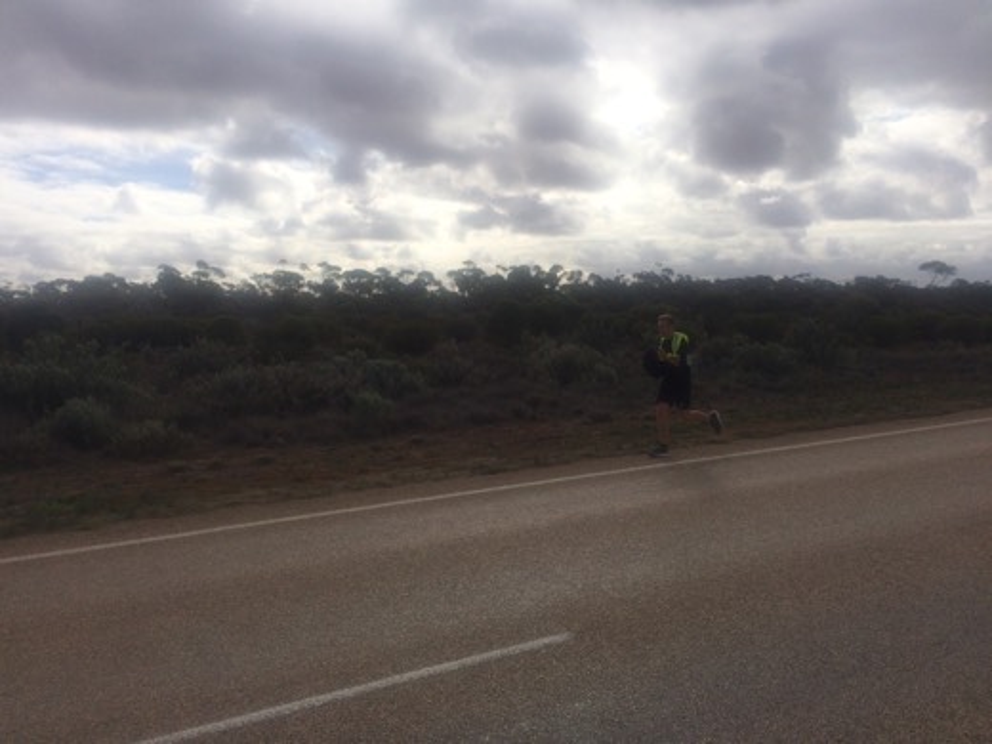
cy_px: 372
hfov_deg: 61.7
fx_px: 831
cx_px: 496
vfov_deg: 48.2
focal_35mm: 29
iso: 32
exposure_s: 1/4566
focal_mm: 4.15
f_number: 2.2
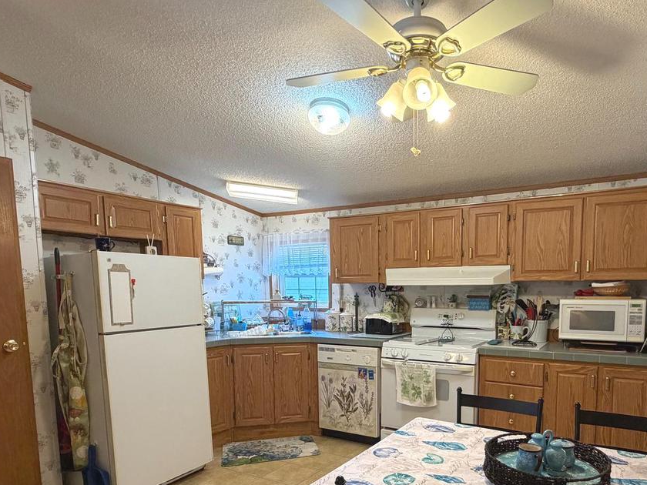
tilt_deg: -5.6
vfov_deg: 55.5
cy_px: 329
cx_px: 384
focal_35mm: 24
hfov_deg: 71.0
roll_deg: -0.1
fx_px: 449
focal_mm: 2.22
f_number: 2.2
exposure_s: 1/120
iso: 250
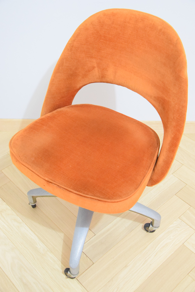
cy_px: 146
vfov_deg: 43.6
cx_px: 98
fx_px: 365
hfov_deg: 29.9
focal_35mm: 45
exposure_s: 1/13
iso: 6400
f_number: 4.2
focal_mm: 30
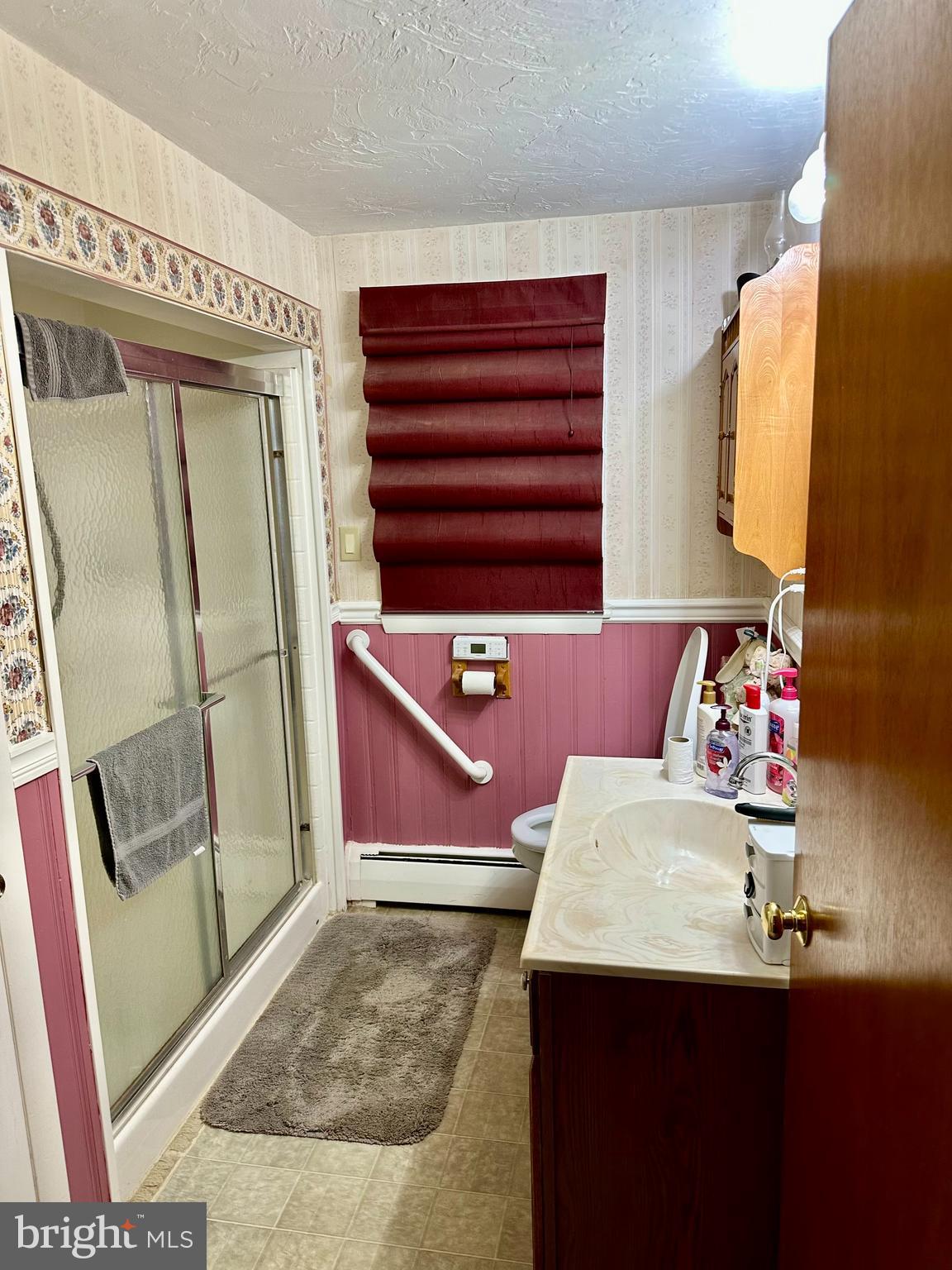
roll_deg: +1.5
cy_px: 635
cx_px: 476
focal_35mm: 24
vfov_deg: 71.6
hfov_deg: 56.8
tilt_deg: -10.6
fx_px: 880
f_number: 1.78
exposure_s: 1/60
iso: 160
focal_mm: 6.86
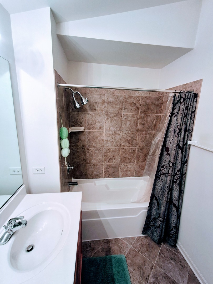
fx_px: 131
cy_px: 142
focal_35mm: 16
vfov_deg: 94.5
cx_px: 106
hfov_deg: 78.1
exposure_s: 1/40
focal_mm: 1.64
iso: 40
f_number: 2.2
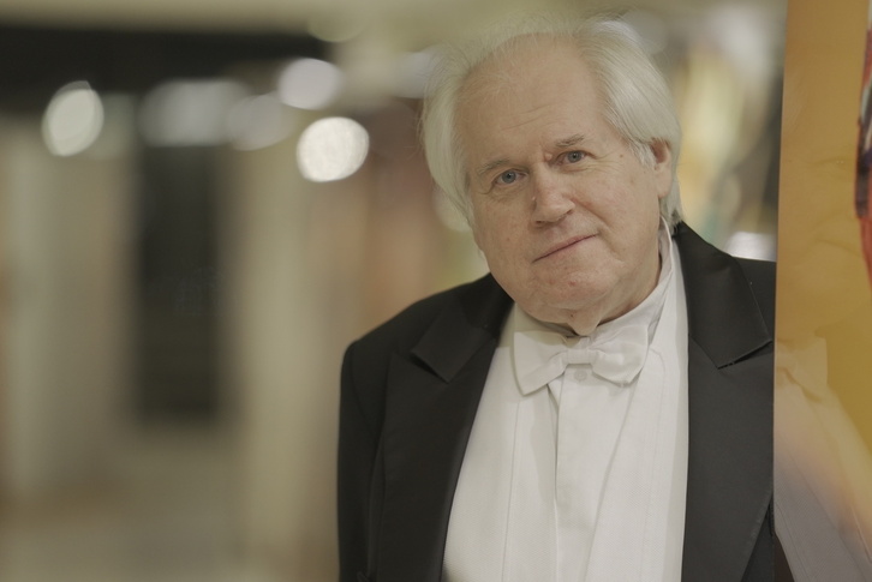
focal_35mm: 200
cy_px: 291
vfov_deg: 6.9
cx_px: 436
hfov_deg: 10.3
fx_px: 4847
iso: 2000
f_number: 2.8
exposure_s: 1/200
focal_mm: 200
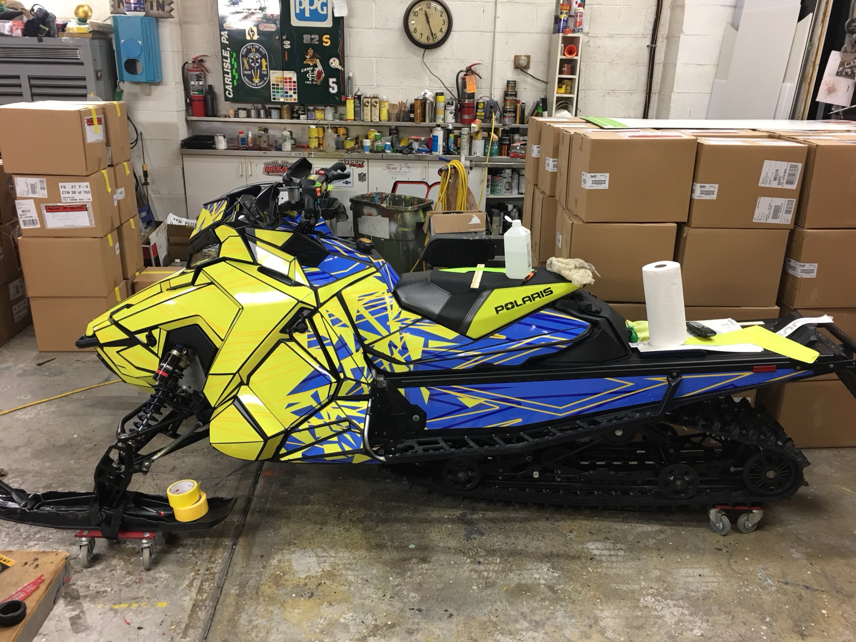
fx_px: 717
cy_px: 321
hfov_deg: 61.7
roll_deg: -2.0
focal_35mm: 29
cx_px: 428
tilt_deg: -19.2
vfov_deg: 48.2
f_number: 2.2
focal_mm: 4.15
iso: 40
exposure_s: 1/15
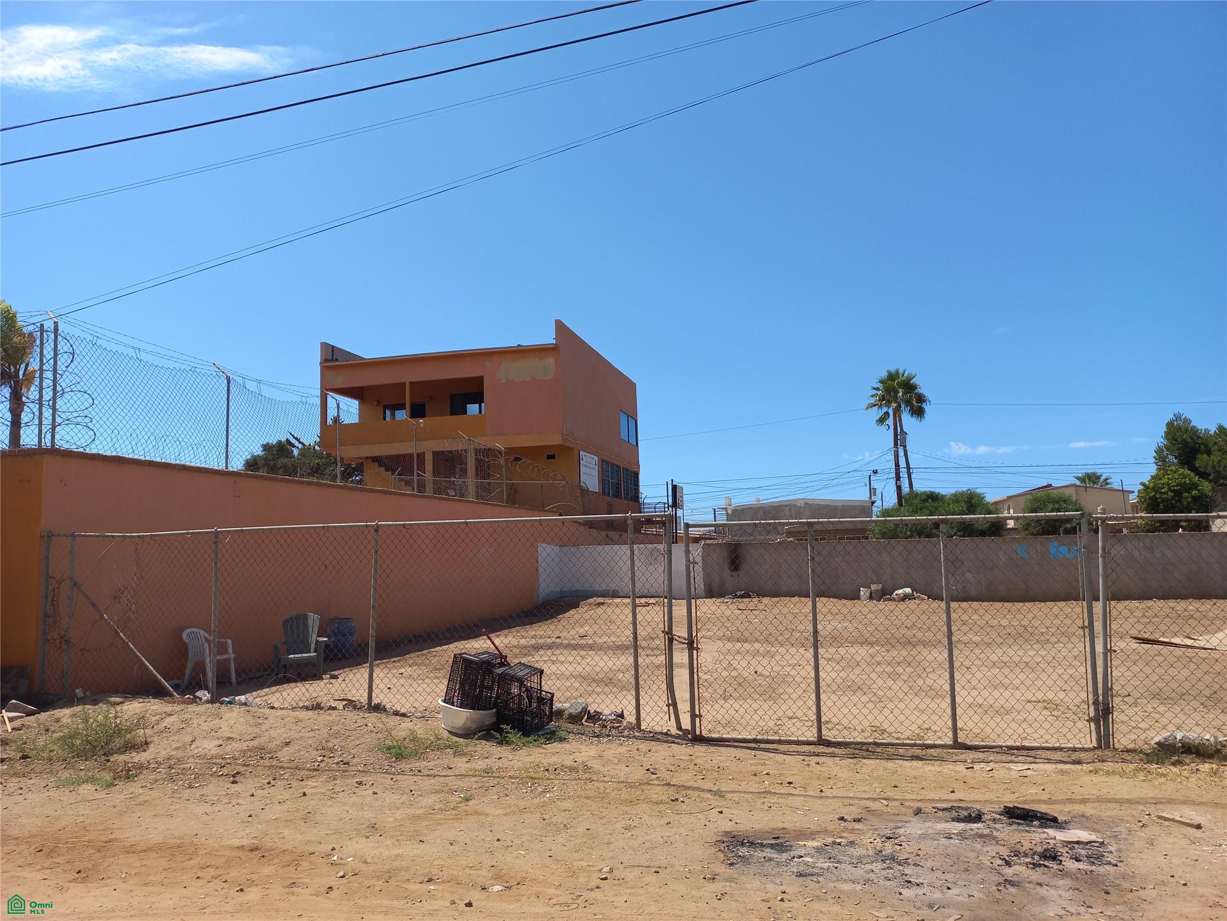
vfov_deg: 54.9
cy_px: 460
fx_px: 886
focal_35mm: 25
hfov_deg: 69.4
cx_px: 614
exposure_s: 1/686
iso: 25
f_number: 1.8
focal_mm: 4.6
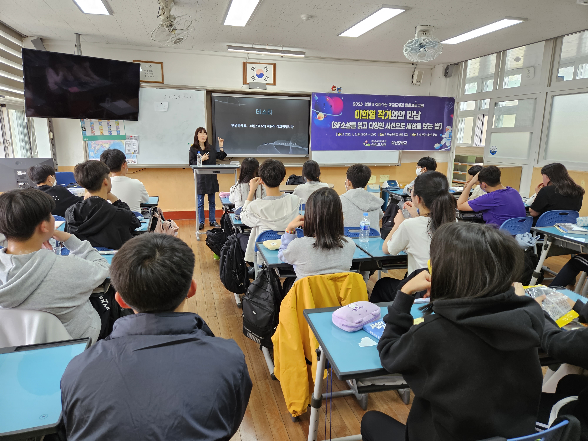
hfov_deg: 73.9
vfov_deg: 58.9
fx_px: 391
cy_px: 220
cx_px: 294
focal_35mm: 23
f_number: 1.8
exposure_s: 1/120
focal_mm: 5.4
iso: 160
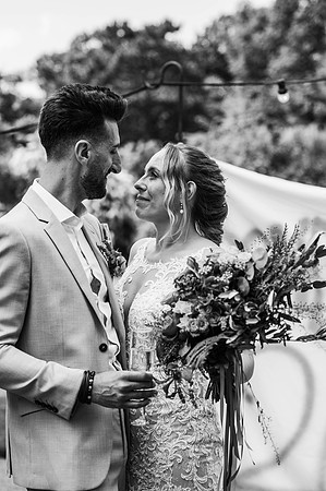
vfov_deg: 23.9
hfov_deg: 16.0
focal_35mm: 85
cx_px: 163
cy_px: 246
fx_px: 1157
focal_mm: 85
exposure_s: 1/500
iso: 100
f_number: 4
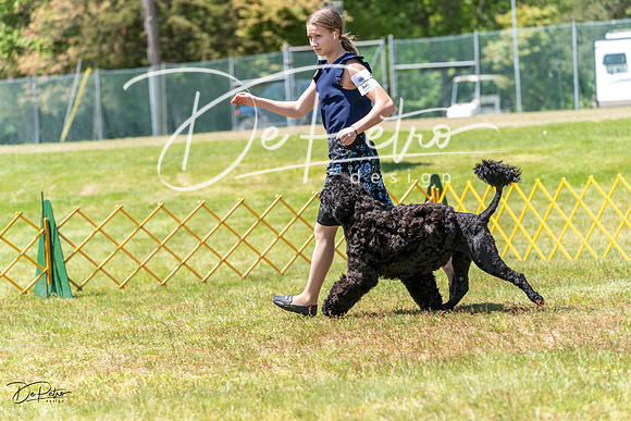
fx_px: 2454
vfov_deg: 9.8
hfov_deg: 14.7
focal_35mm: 140
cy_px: 210
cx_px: 316
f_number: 4.5
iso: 100
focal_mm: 140
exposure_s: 1/500
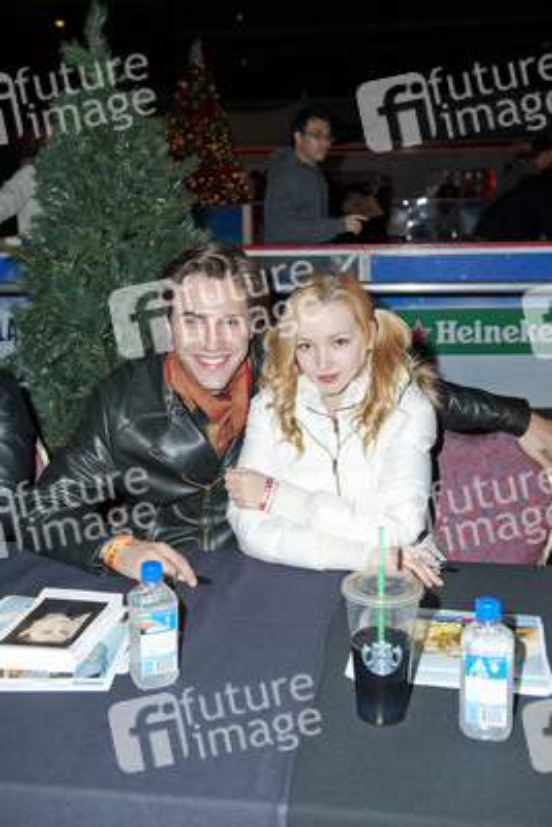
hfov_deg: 33.4
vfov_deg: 48.4
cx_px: 276
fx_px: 919
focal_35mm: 40
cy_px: 414
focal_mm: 40
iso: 250
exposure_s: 1/320
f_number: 4.5
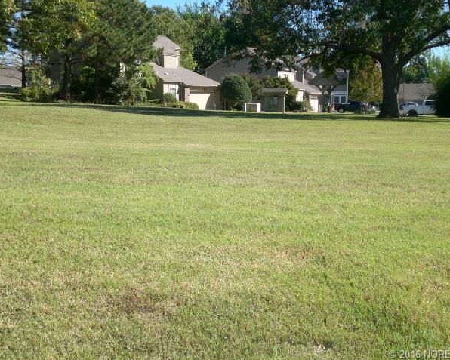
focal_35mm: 66
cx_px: 222
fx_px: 879
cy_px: 180
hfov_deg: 28.7
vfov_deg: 23.2
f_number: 5.7
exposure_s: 1/160
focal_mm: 10.4
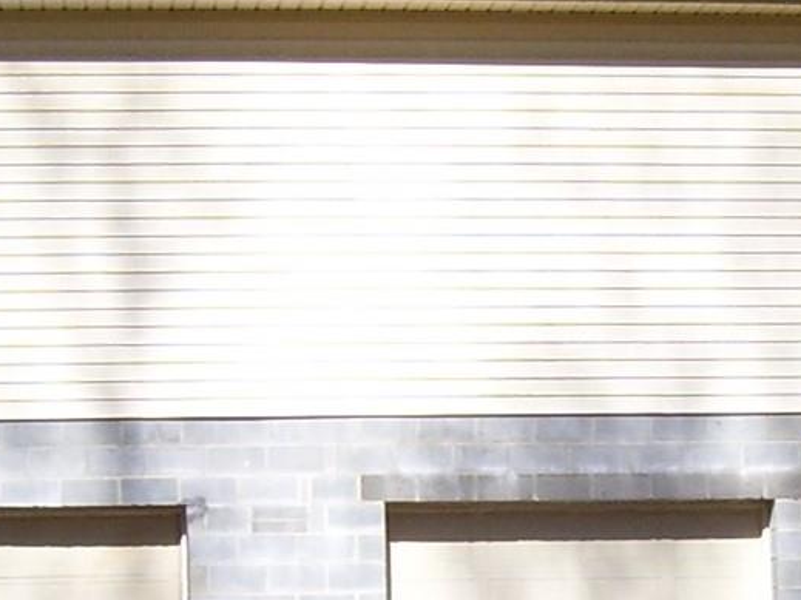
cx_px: 551
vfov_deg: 10.3
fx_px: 3285
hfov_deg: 13.9
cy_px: 652
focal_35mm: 142
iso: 80
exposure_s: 1/500
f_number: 4.8
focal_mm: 6
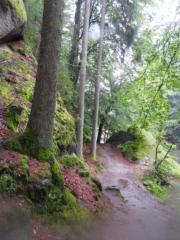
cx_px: 90
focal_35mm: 24
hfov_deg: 56.8
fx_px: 166
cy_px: 120
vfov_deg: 71.6
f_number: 2.8
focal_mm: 4.3
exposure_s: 1/13
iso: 400
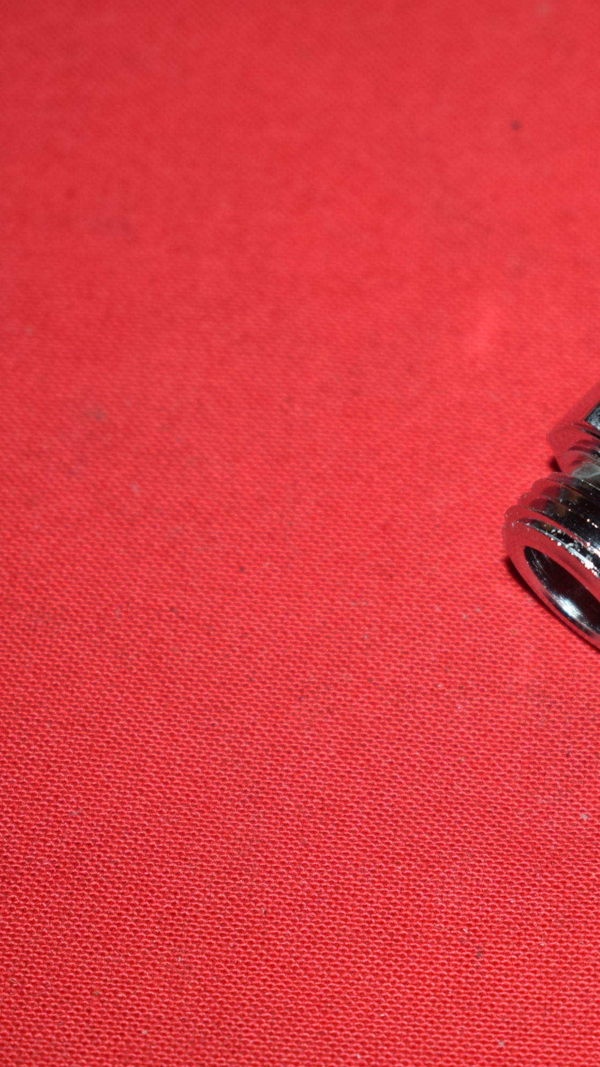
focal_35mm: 123
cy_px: 534
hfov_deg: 9.7
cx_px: 678
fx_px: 3478
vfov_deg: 17.4
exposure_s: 1/200
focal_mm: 52
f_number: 5.6
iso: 400
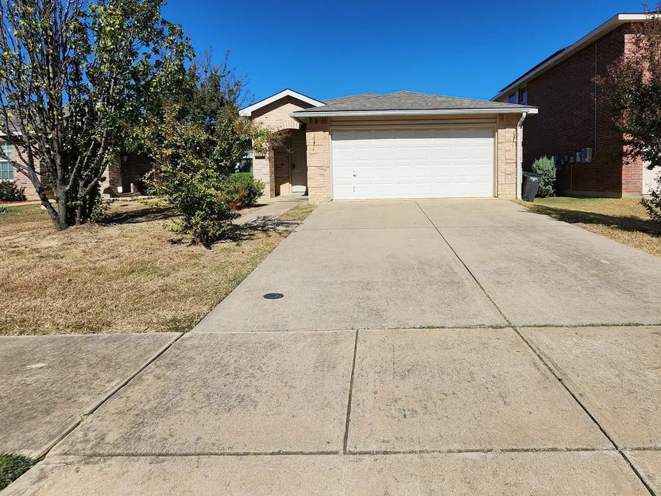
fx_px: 306
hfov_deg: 93.9
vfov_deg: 77.2
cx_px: 376
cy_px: 197
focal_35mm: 16
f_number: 2.2
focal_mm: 2.2
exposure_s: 1/3390
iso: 50
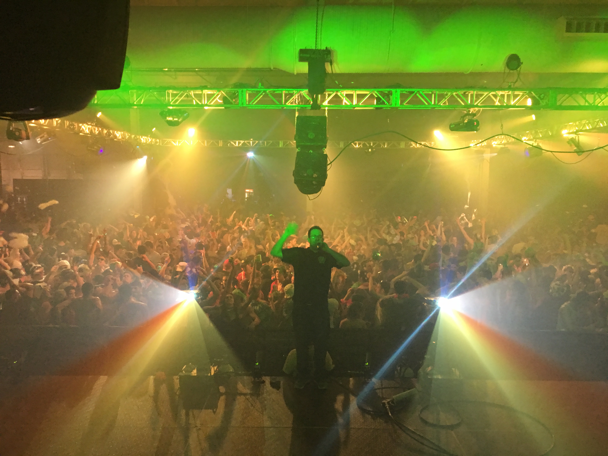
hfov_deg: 61.7
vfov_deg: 48.2
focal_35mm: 29
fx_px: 509
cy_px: 228
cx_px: 304
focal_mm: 4.15
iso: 80
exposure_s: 1/15
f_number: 2.2
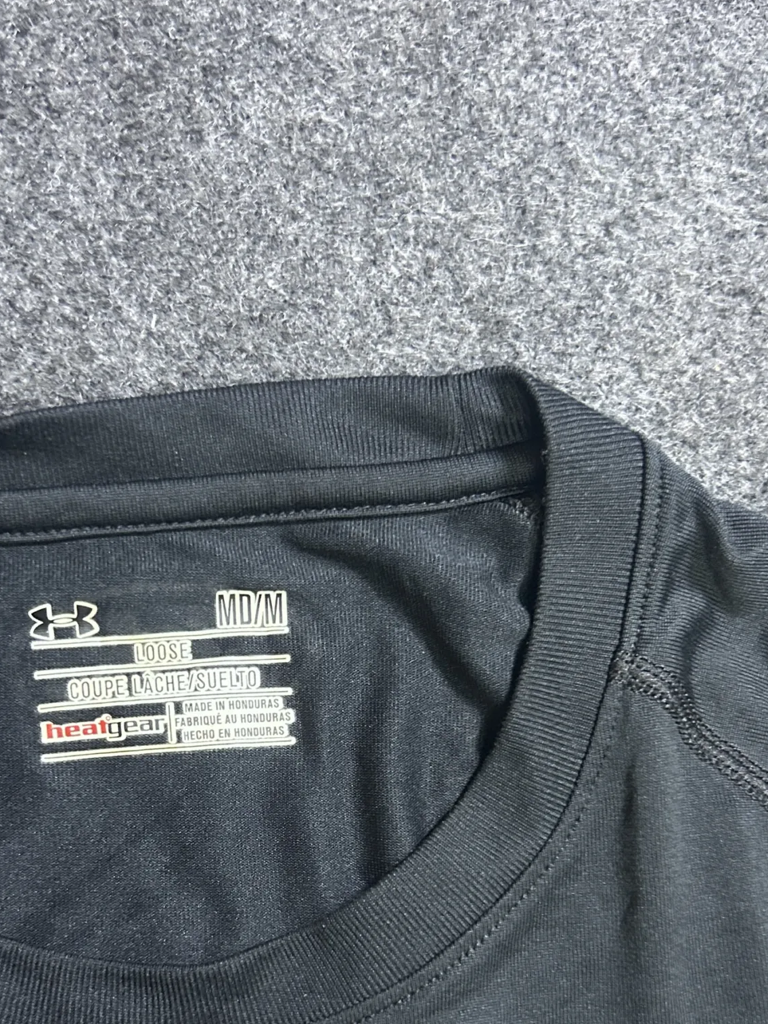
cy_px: 765
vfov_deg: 41.7
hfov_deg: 32.8
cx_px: 323
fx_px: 1301
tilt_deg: -57.6
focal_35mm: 44
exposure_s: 1/33
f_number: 1.5
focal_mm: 5.7
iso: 500
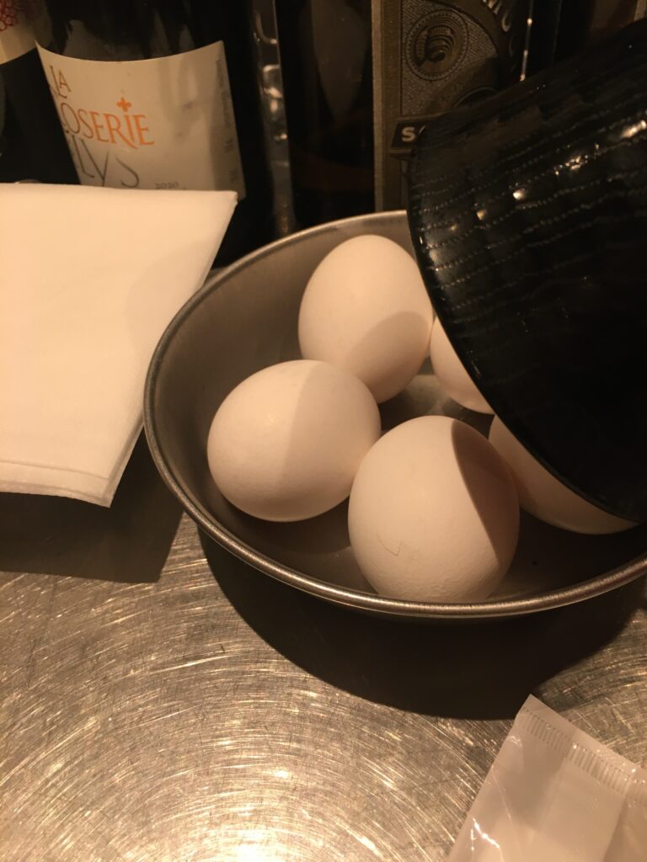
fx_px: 723
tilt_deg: -45.9
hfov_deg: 48.2
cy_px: 431
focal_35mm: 29
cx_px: 324
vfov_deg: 61.7
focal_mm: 4.15
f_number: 2.2
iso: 100
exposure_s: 1/33
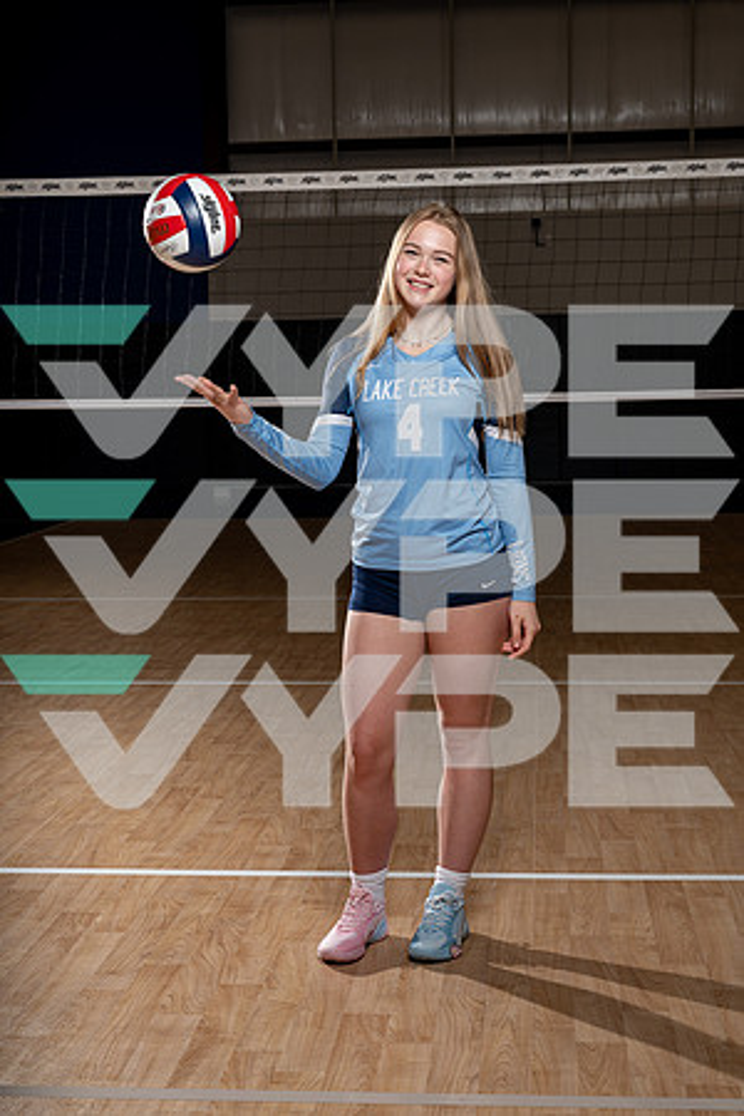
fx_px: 1705
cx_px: 372
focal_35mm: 55
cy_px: 558
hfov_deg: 24.6
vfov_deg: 36.2
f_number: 8
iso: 100
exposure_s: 1/250
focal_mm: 55
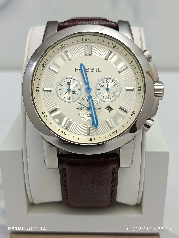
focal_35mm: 48
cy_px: 119
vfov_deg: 39.7
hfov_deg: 30.3
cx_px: 90
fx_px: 331
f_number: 1.7
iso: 322
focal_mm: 5.24
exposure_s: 1/100
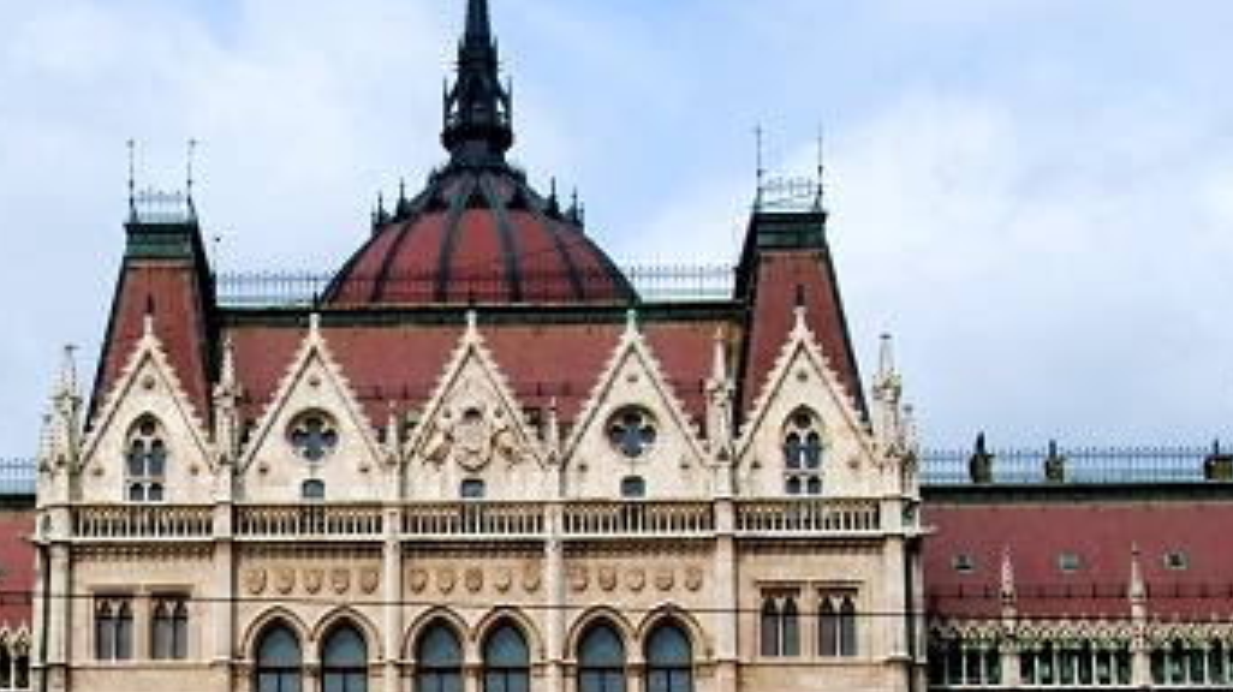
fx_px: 2846
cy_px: 694
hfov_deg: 24.1
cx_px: 260
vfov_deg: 13.7
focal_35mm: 87
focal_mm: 27
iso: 100
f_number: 16
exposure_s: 1/100
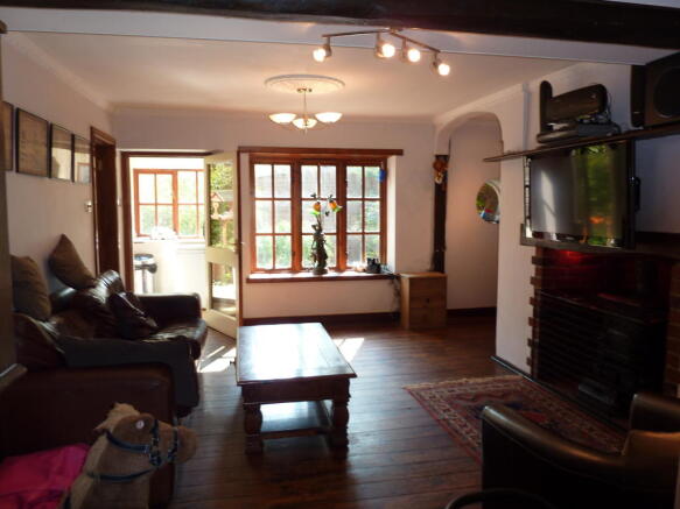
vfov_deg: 54.9
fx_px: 491
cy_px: 254
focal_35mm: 25
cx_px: 340
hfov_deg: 69.4
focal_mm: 4.1
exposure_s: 1/40
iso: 100
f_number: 3.3
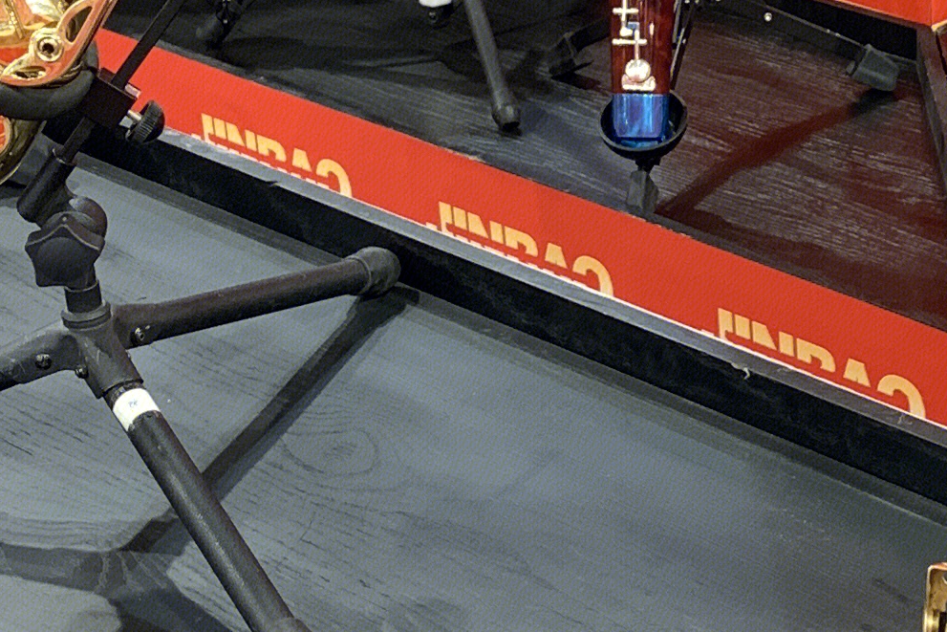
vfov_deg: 12.3
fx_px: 2894
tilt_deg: -19.5
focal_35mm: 110
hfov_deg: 18.4
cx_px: 743
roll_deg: +1.9
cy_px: 5
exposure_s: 1/50
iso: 80
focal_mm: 4.25
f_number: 1.8
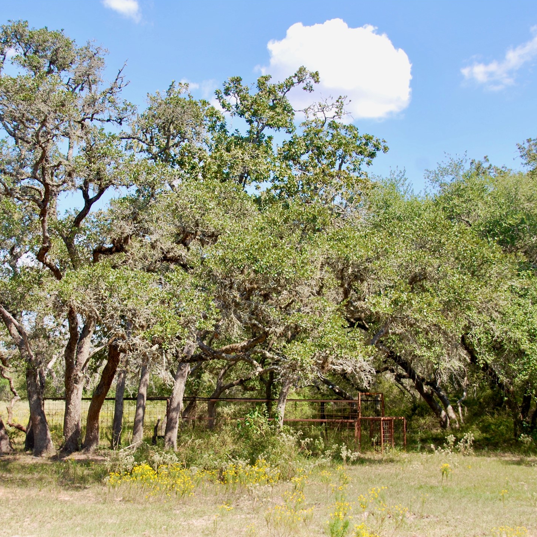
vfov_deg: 30.7
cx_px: 235
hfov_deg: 30.7
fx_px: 977
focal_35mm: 56
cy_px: 268
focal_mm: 29
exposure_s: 1/160
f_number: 6.3
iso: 100
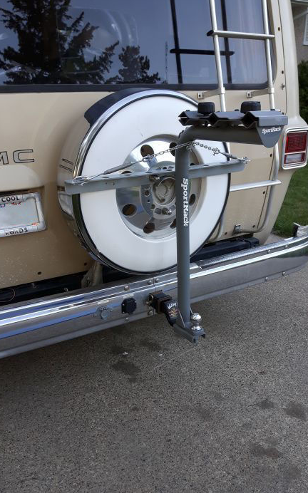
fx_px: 511
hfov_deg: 33.5
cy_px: 249
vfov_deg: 51.6
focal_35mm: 38
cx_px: 184
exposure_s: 1/33
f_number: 1.9
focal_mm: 3.7
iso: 40
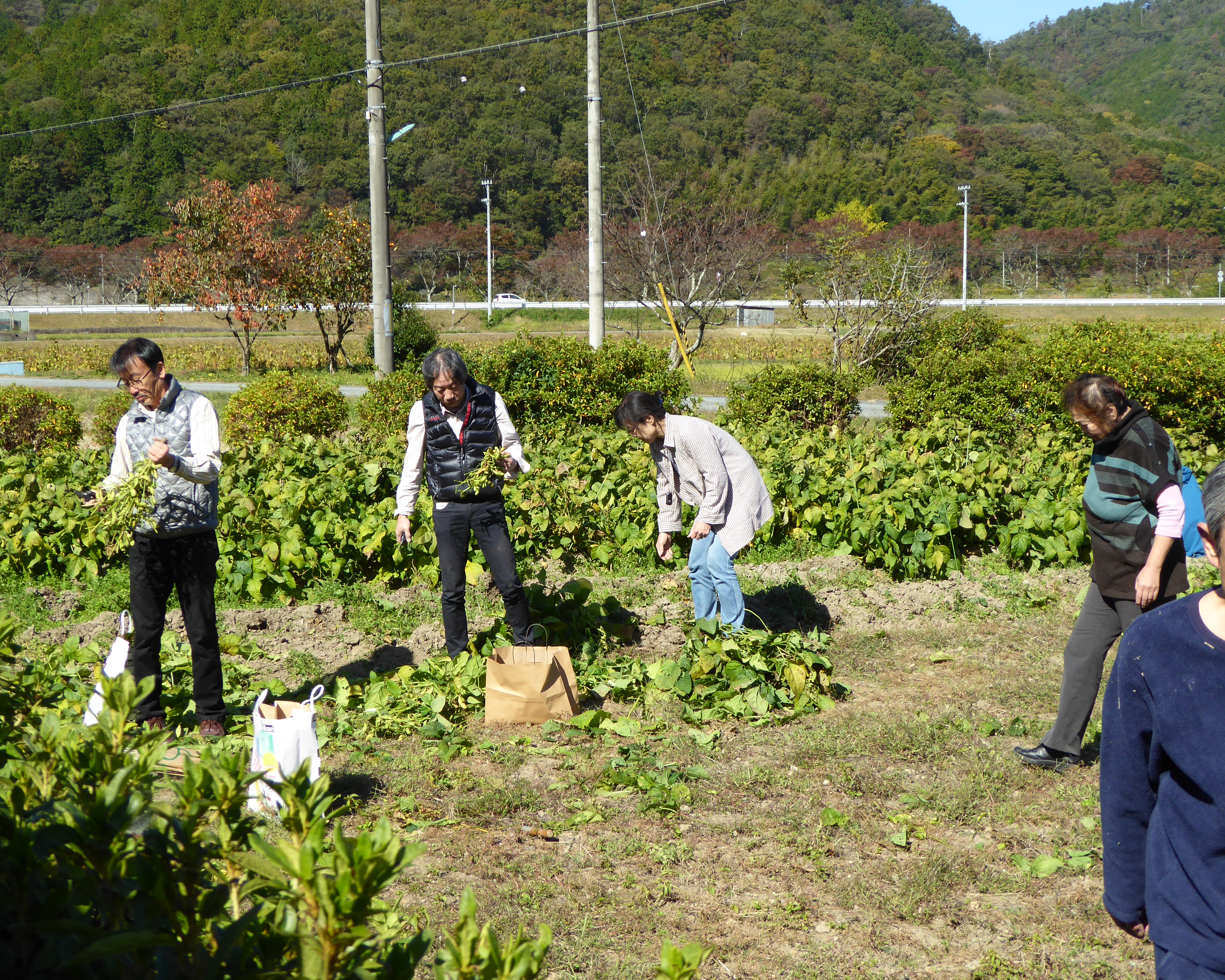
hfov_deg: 32.5
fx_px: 2103
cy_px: 495
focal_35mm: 58
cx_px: 559
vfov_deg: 26.2
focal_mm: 9
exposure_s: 1/500
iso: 100
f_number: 4.1
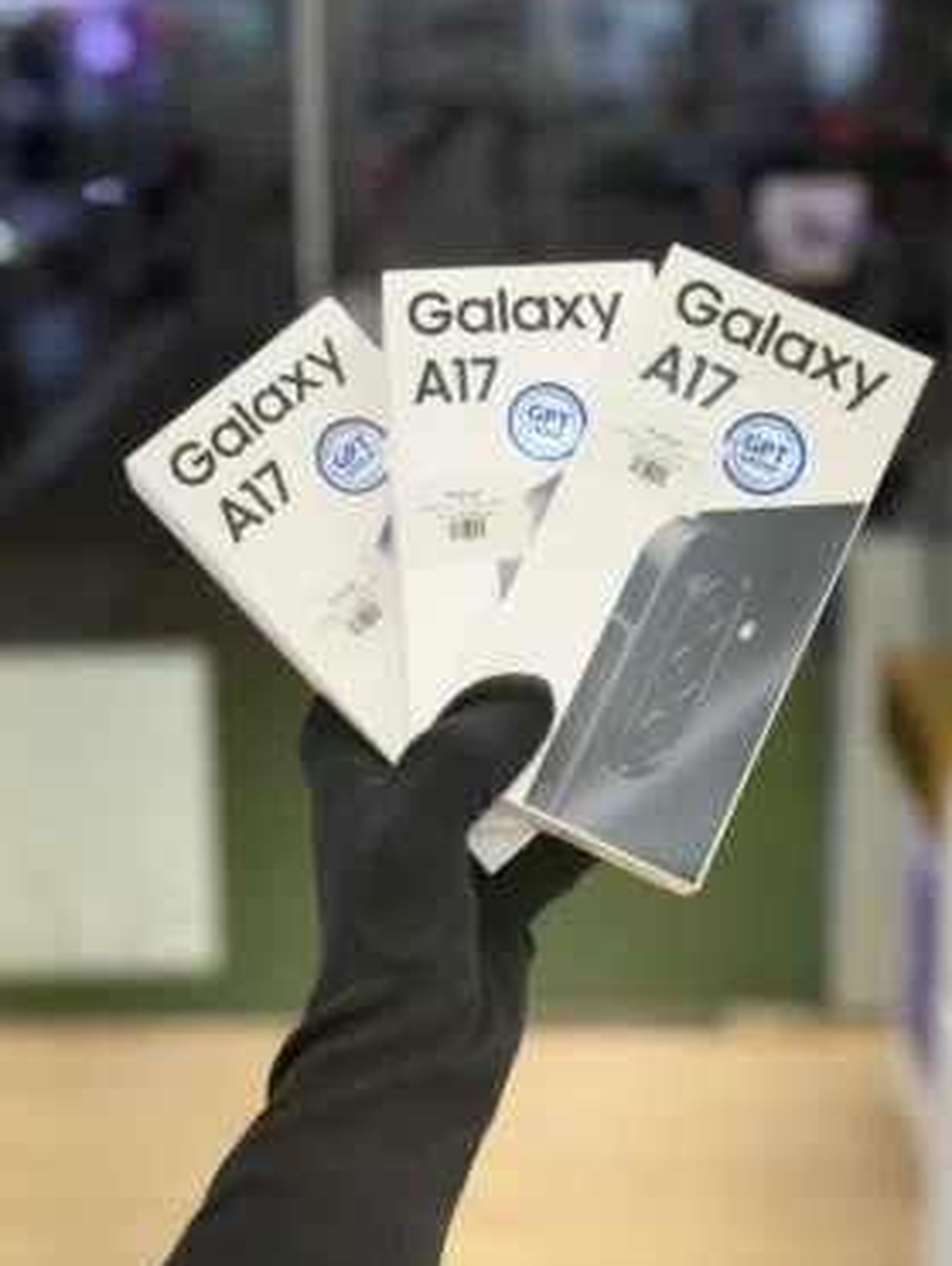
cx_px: 485
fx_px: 2050
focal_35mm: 56
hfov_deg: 26.1
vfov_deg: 34.3
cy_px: 597
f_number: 1.6
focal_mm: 5.96
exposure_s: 1/310
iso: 40
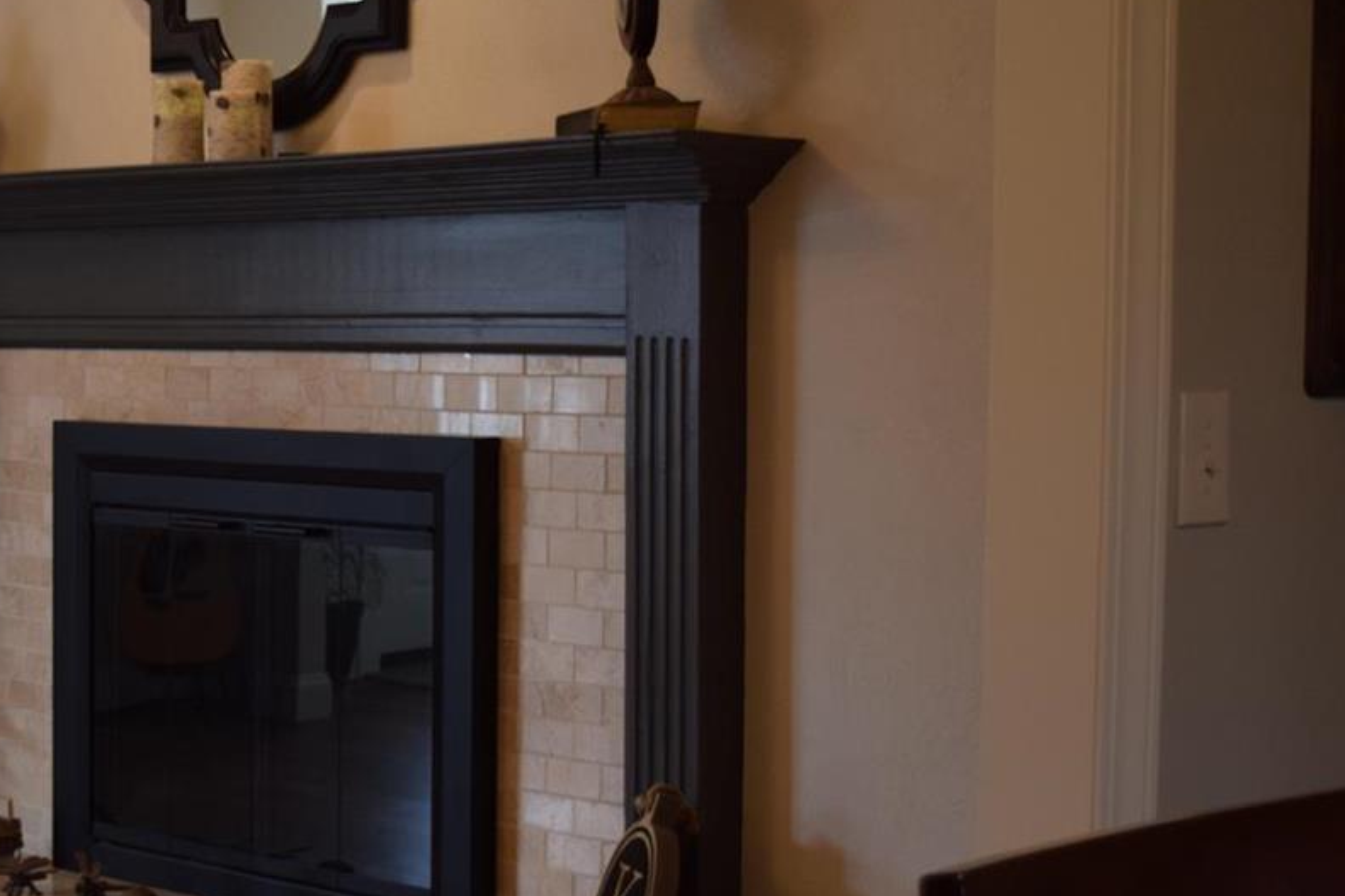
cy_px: 476
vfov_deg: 16.1
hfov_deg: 23.3
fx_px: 3175
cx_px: 136
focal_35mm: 85
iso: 400
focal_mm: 28
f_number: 4.2
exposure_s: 1/60
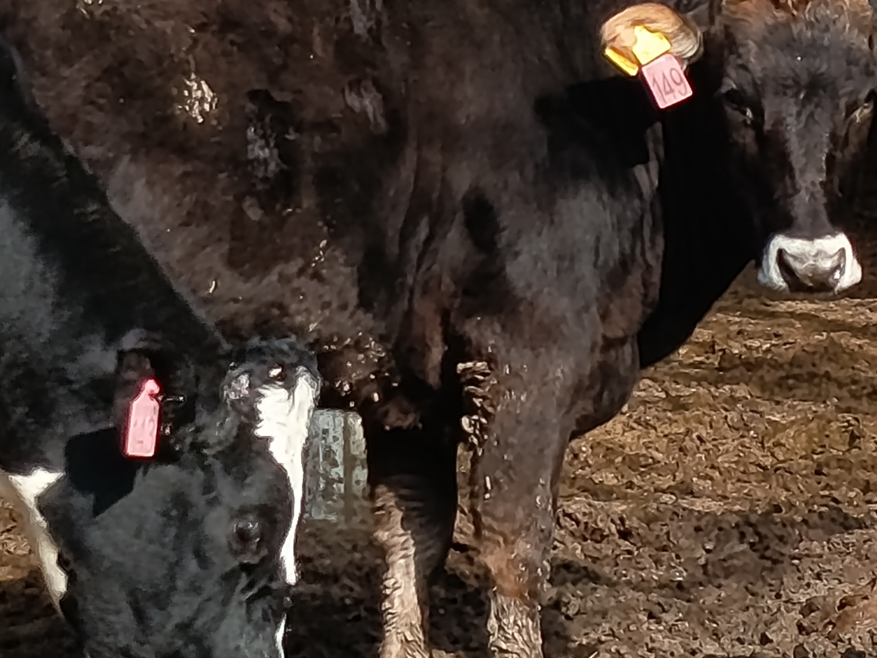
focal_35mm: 254
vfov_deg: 5.8
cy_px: 287
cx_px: 253
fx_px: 6434
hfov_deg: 7.8
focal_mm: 5.27
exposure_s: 1/365
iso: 52
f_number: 1.7
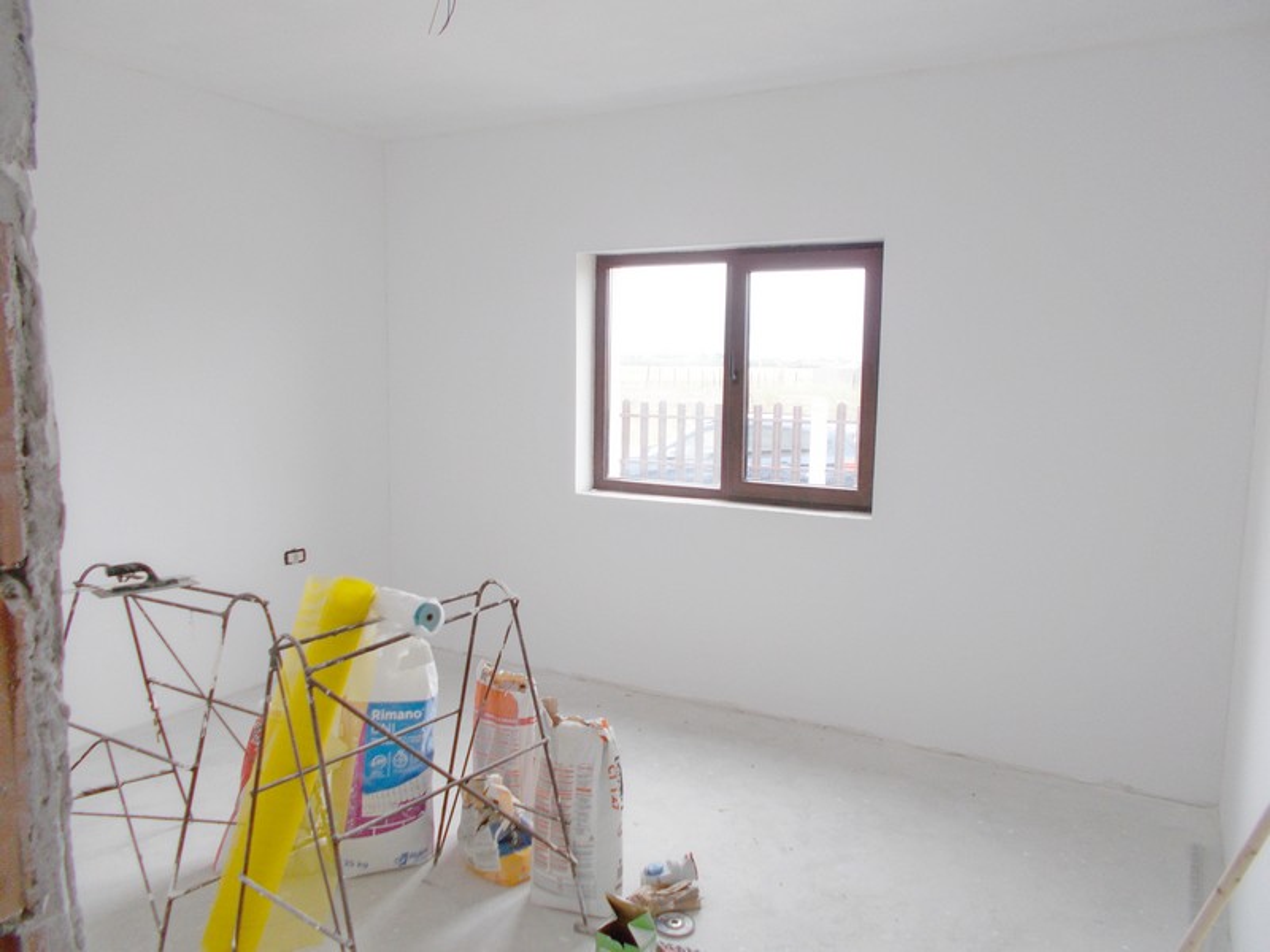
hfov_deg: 67.3
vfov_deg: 53.1
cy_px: 476
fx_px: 954
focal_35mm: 26
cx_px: 635
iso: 80
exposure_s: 1/80
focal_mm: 4.6
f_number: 3.2
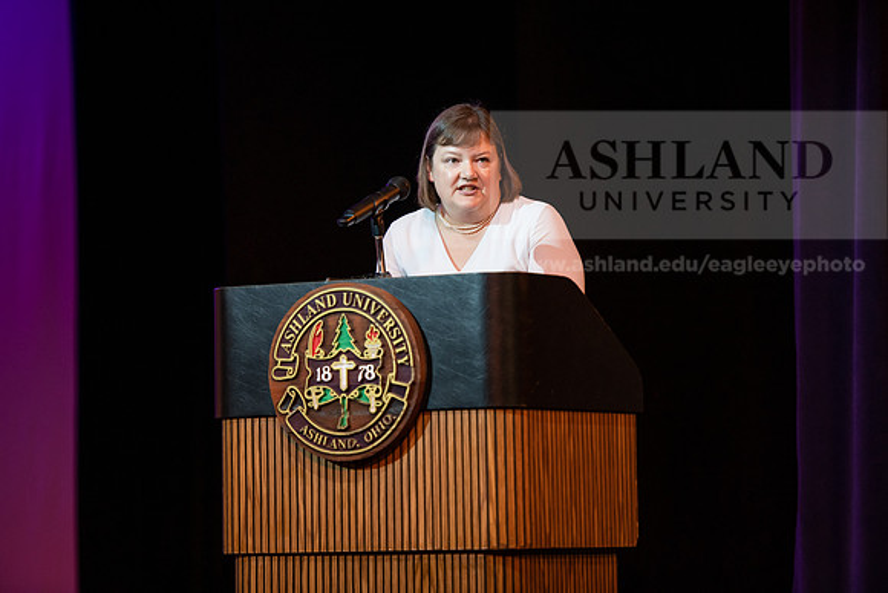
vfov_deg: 9.2
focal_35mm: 150
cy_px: 296
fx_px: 3701
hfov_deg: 13.7
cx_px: 444
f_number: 3.2
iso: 1000
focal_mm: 150
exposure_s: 1/250
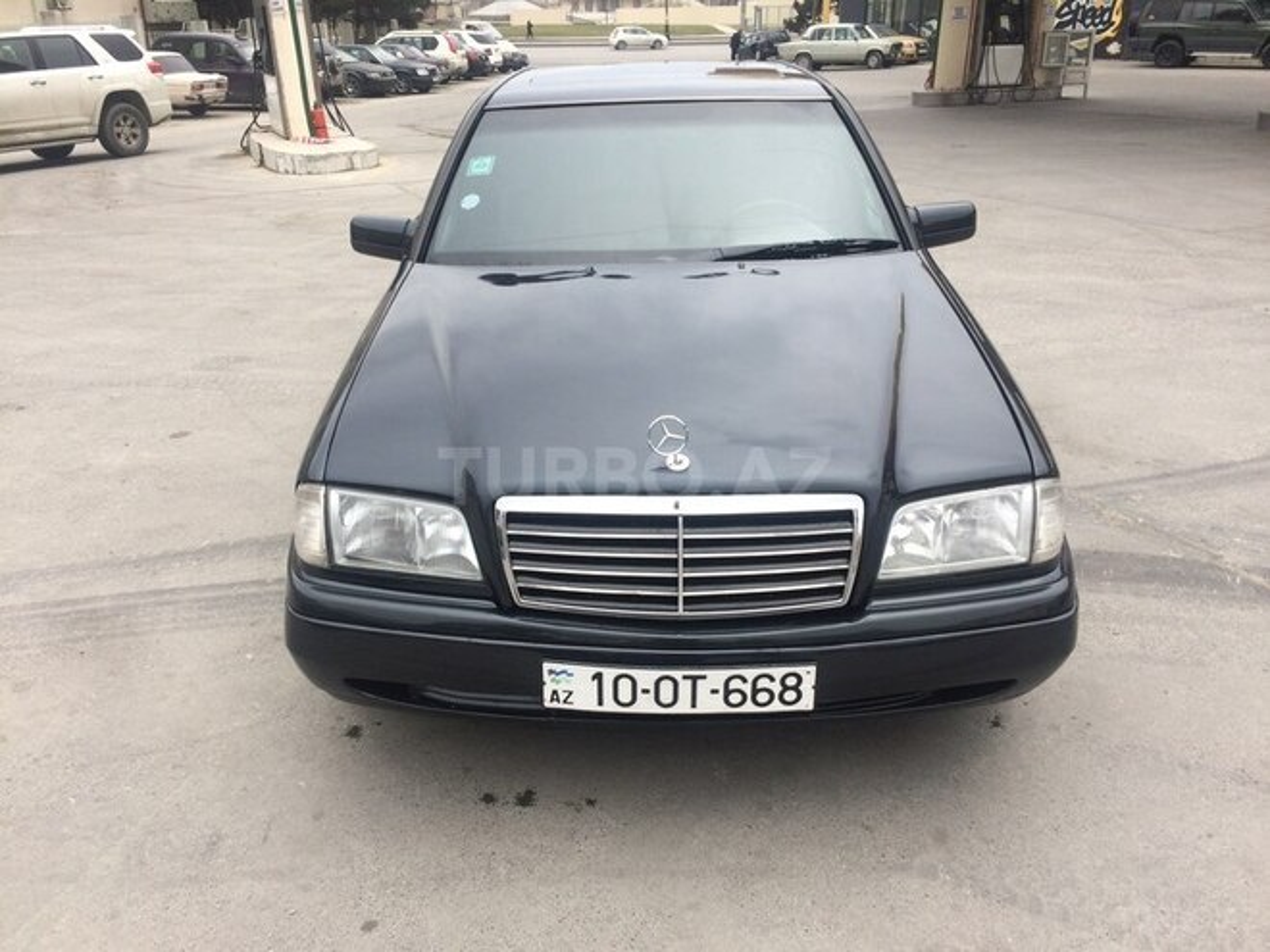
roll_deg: +0.8
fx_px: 1064
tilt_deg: -24.8
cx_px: 635
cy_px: 476
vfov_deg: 48.2
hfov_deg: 61.7
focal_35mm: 29
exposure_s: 1/383
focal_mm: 4.15
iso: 32
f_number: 2.2
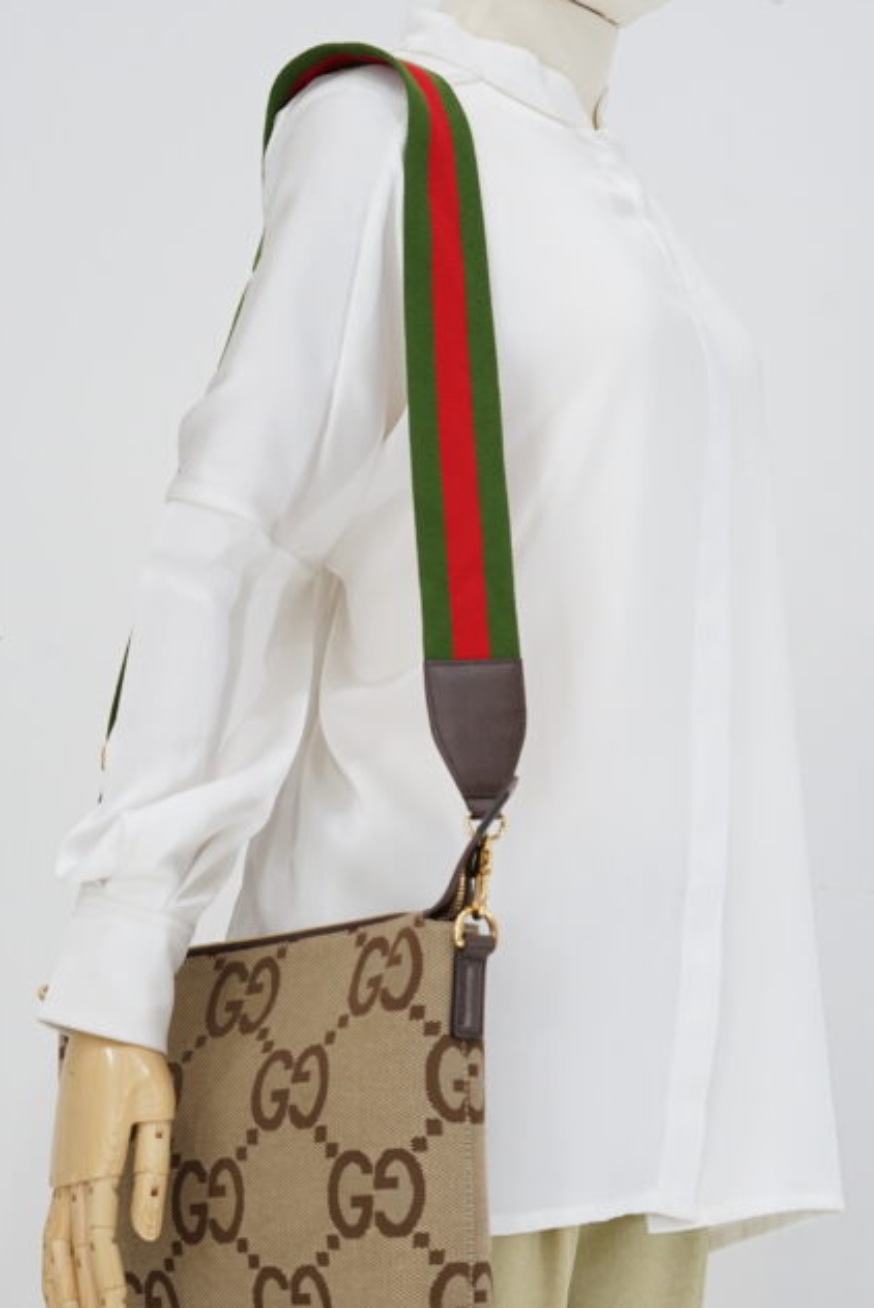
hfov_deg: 16.9
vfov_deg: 25.0
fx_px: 2946
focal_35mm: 81
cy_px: 741
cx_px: 438
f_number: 6.3
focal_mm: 50
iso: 640
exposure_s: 1/13
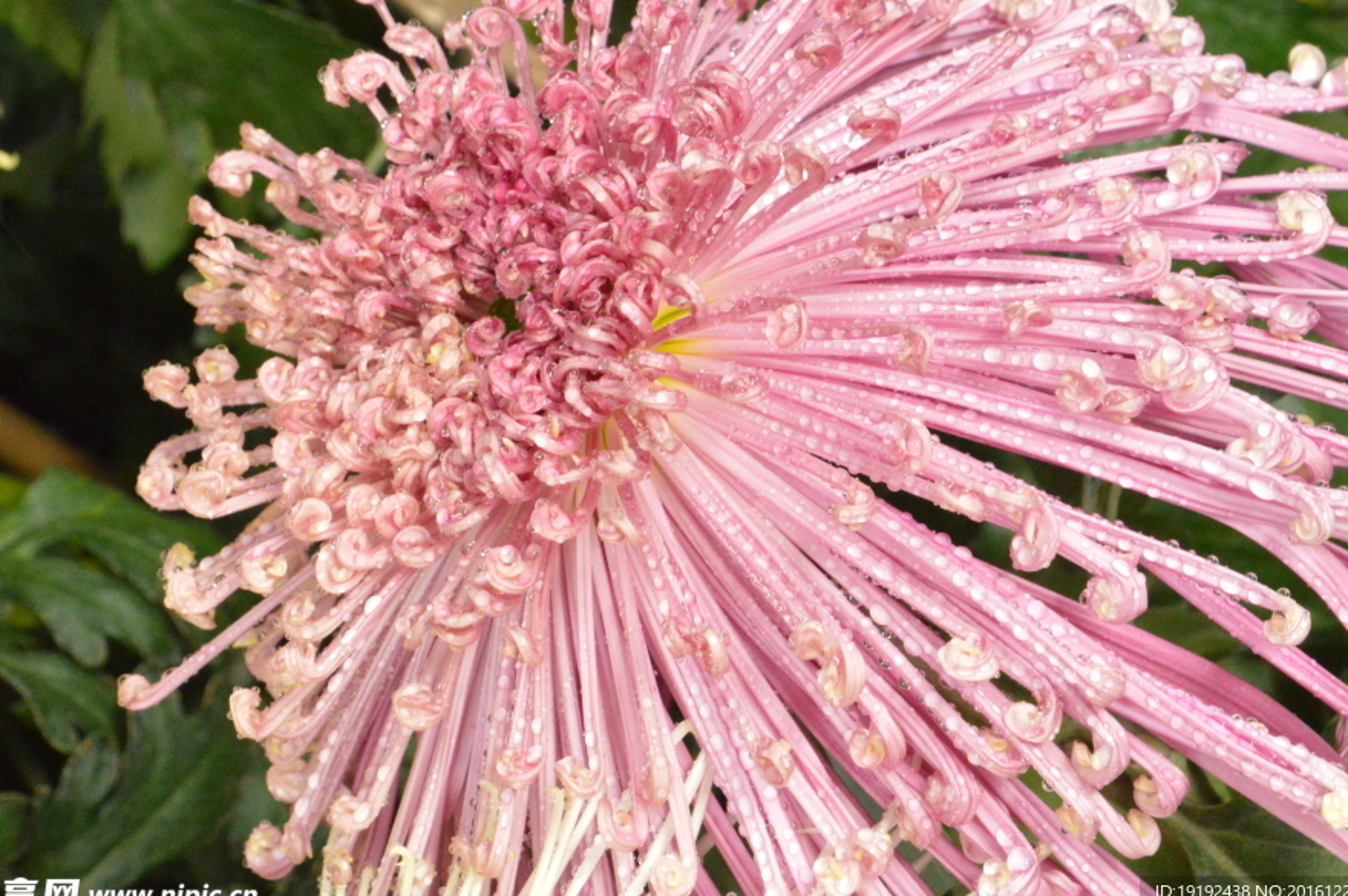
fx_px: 7968
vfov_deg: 6.4
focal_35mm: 213
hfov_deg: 9.7
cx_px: 718
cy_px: 401
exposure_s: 1/80
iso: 6400
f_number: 18
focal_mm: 122
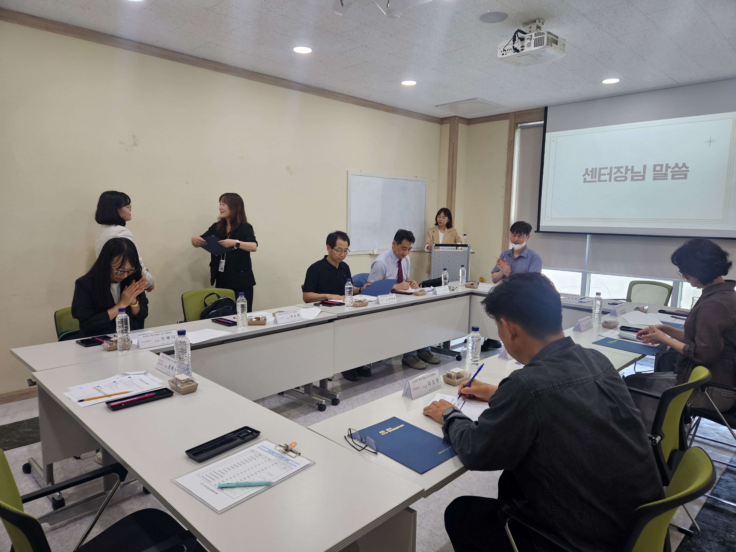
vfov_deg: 58.9
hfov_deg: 73.9
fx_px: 489
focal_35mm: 23
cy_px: 276
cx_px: 368
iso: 125
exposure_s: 1/120
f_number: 1.8
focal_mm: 5.4
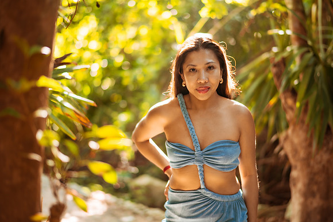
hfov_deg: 34.5
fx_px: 537
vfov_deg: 23.4
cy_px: 111
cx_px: 166
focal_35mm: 58
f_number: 1.4
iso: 100
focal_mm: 58
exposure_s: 1/160
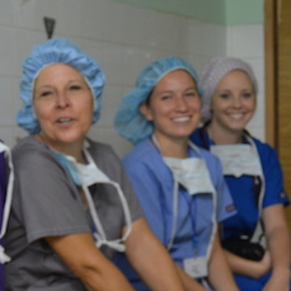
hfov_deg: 14.0
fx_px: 1179
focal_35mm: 124
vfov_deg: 14.0
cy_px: 197
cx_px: 215
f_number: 4.2
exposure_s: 1/30
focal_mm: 30
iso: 1100
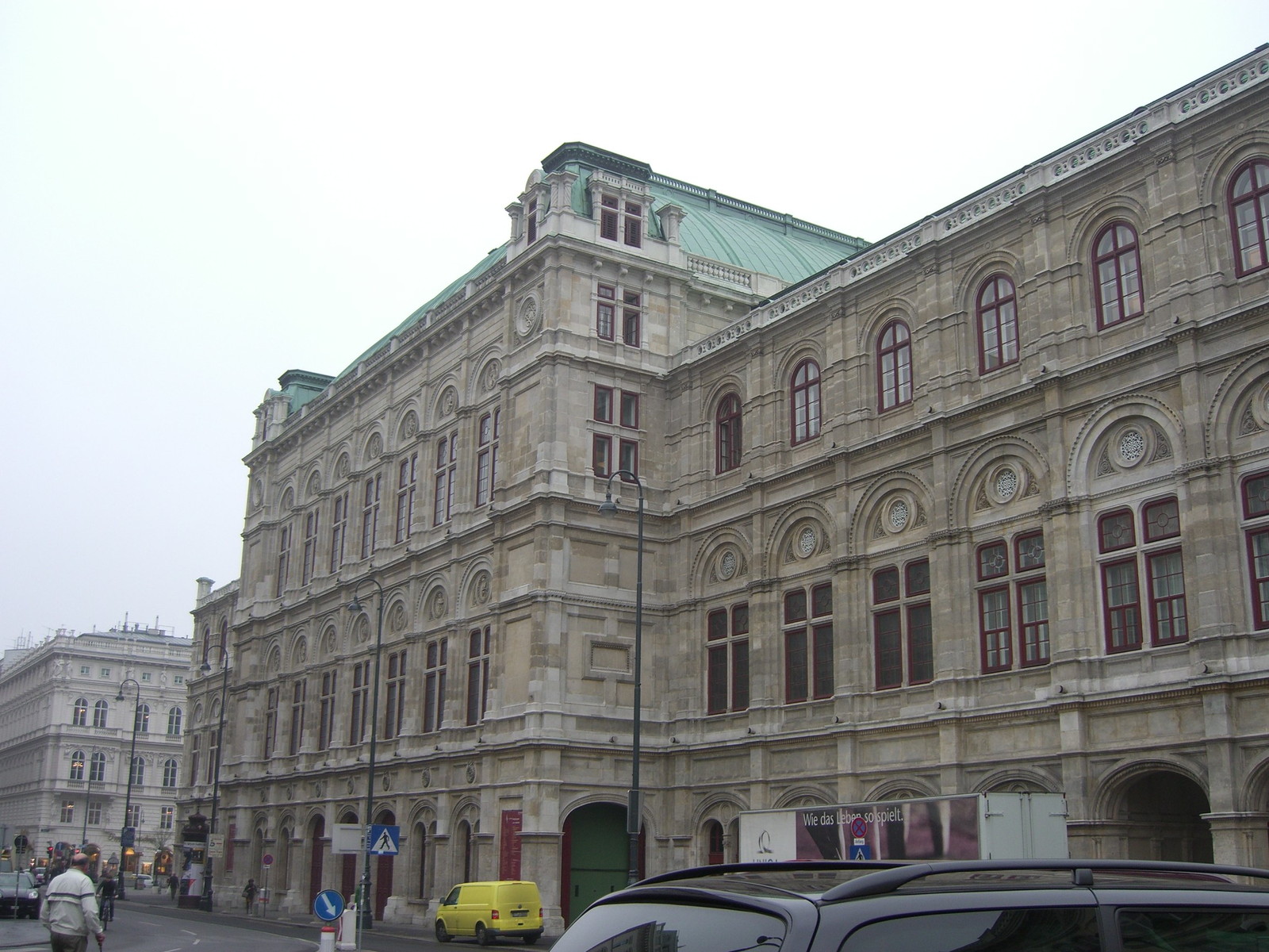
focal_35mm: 38
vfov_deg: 37.7
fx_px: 1393
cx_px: 634
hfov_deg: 49.0
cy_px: 476
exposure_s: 1/250
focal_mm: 7.9
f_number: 2.8
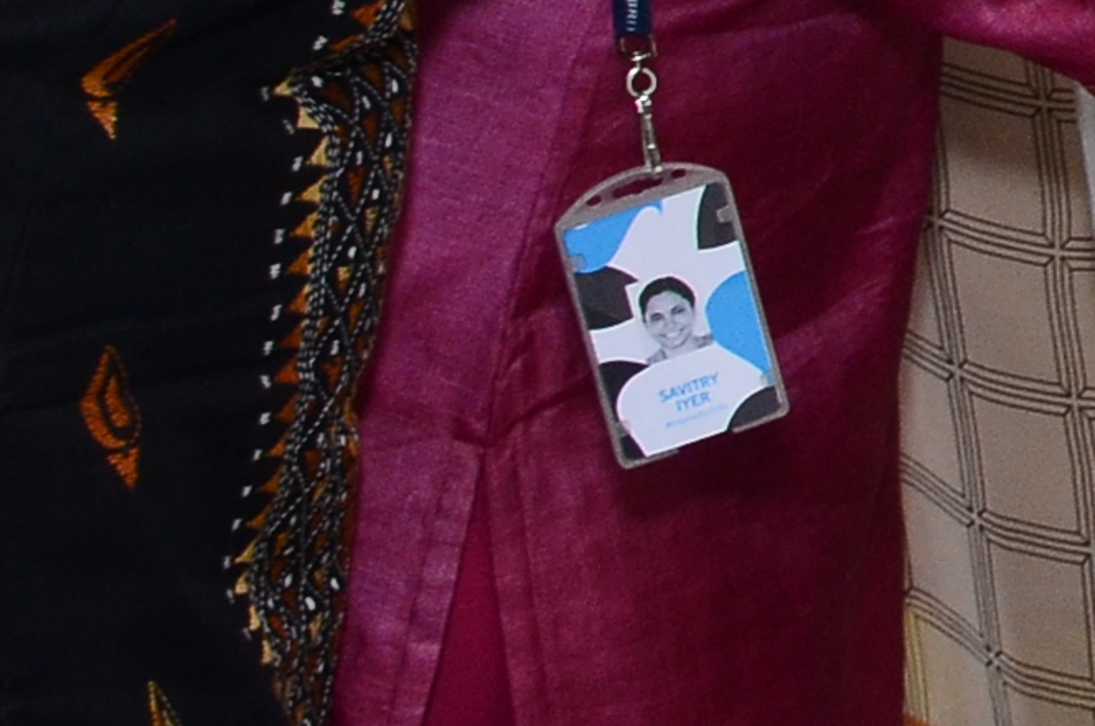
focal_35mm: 167
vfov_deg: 7.9
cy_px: -566
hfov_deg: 10.6
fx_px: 5070
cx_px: 2630
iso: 1000
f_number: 6.3
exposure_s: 1/125
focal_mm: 20
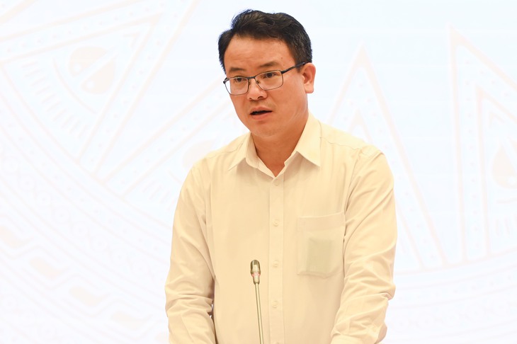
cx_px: 258
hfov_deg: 10.3
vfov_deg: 6.9
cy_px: 172
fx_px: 2871
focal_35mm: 200
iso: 3200
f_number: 8
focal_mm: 200
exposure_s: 1/160
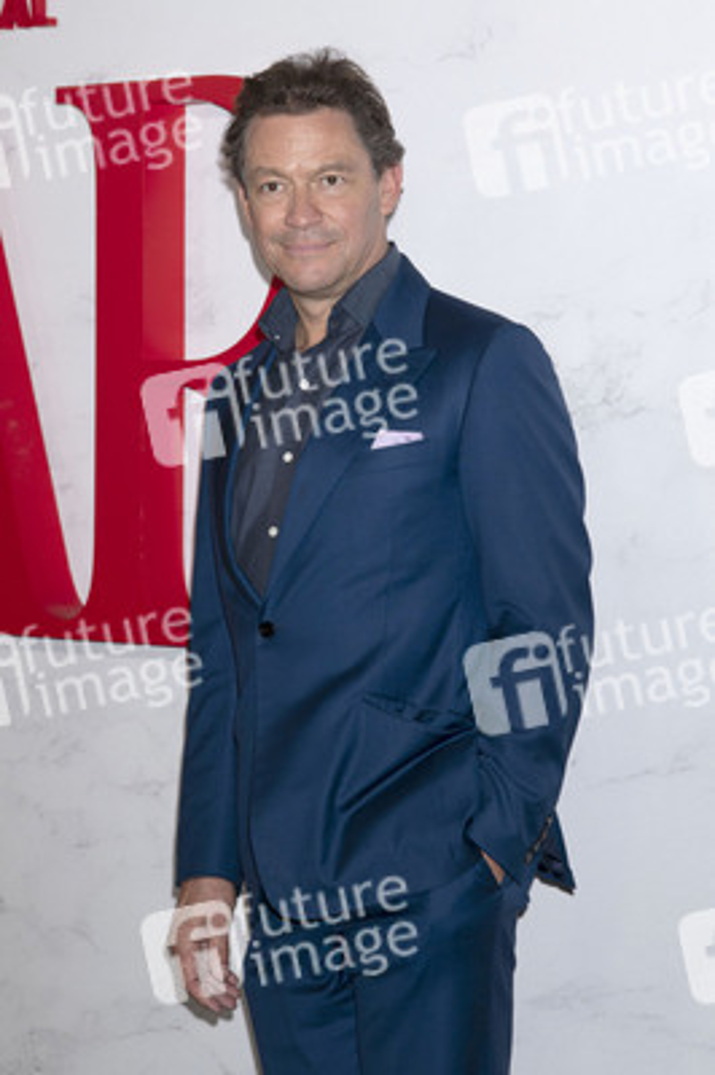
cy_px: 538
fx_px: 2835
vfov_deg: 21.5
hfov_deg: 14.4
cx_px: 358
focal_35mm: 95
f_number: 6.3
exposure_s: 1/200
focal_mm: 95
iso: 640
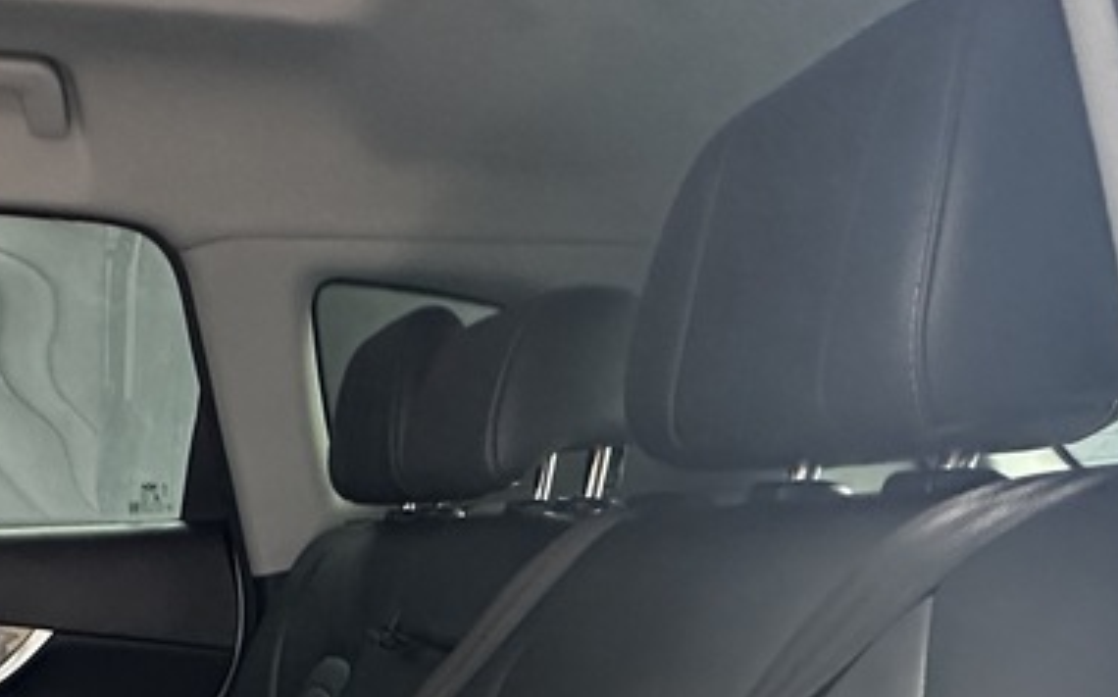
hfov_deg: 44.5
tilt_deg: -23.6
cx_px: 97
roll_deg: -1.7
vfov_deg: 24.2
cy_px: 1076
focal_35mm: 40
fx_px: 1218
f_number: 2.2
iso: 640
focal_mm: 2.22
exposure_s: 1/60
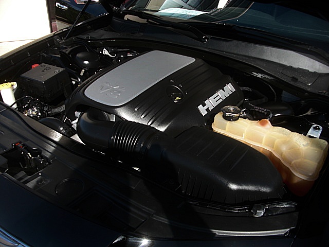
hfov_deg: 51.4
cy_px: 124
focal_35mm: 36
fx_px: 342
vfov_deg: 39.7
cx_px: 164
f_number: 2.8
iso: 50
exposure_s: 1/400
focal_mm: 6.3
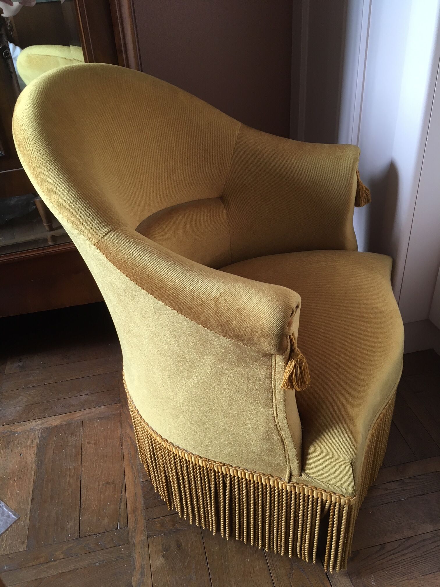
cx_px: 220
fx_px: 491
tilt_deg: -34.0
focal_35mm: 29
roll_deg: +5.3
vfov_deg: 61.7
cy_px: 294
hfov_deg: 48.2
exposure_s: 1/33
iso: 64
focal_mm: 4.15
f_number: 2.2
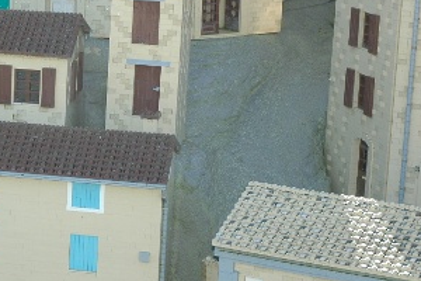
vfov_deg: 9.0
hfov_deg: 13.1
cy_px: 41
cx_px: -109
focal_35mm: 152
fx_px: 1777
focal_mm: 38
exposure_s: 1/125
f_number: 4.2
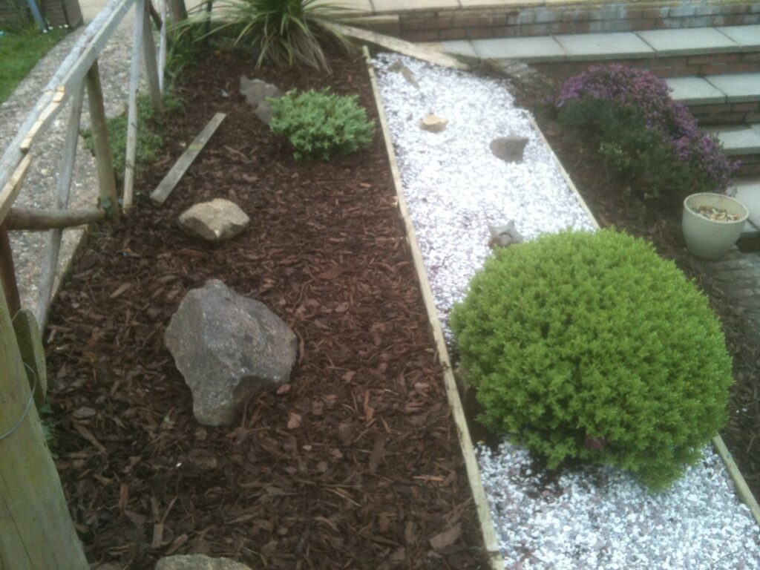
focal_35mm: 35
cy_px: 285
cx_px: 380
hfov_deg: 52.6
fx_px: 768
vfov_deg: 40.7
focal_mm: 3.85
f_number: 2.8
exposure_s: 1/197
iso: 64
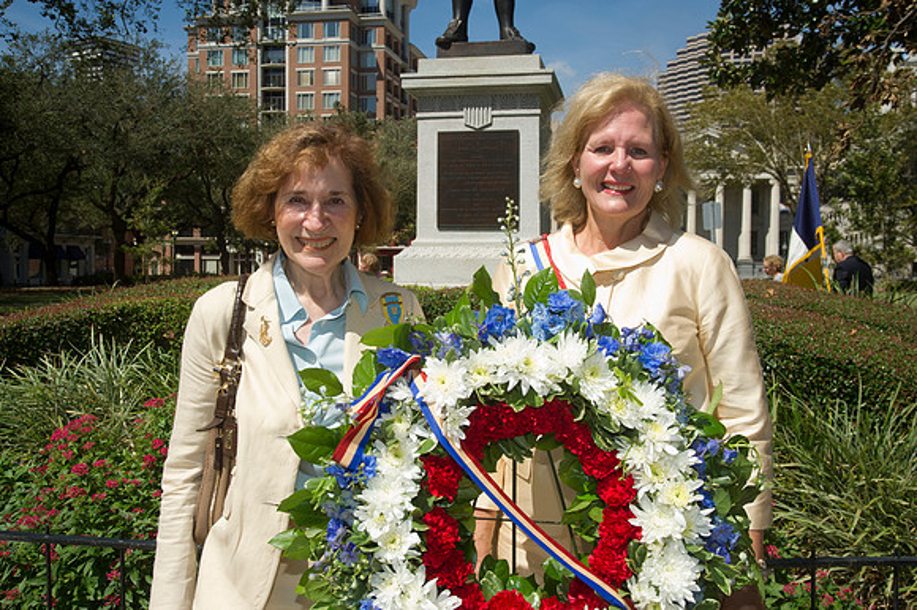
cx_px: 458
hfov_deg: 54.5
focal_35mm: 35
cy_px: 305
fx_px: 891
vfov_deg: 37.8
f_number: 10
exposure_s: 1/250
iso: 200
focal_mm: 35
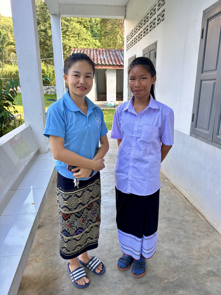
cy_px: 148
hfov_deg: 56.8
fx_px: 204
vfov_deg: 71.6
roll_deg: -0.2
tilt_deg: -14.6
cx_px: 110
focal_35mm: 24
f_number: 1.78
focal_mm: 6.86
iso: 64
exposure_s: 1/121
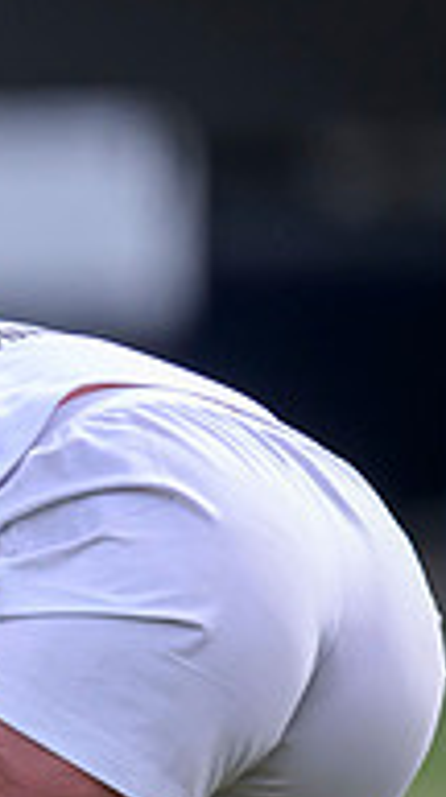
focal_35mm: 2970
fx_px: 62689
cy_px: 384
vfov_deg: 0.7
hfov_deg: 0.4
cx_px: -1036
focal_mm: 560
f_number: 4
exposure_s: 1/2000
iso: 500
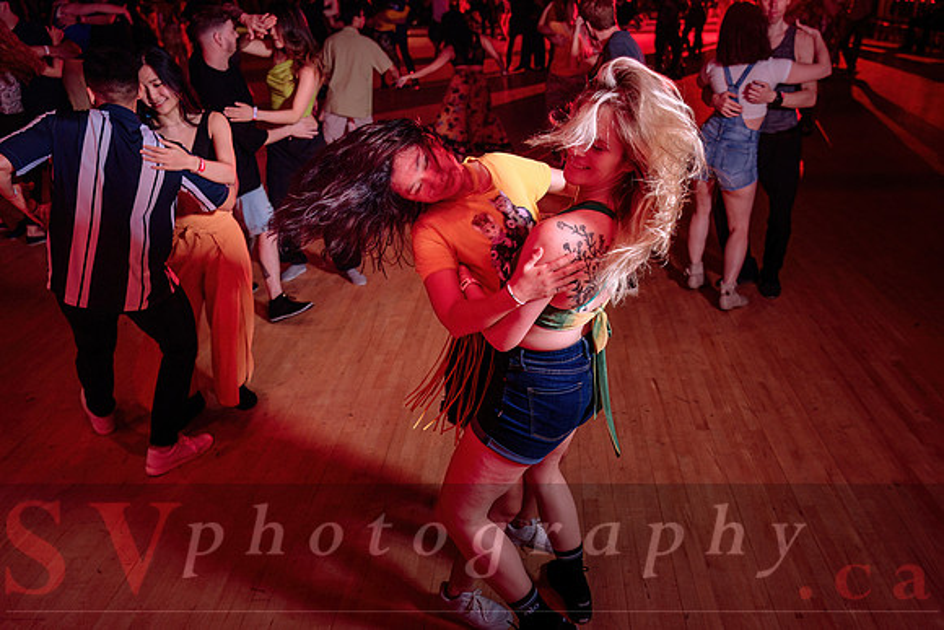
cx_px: 535
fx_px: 803
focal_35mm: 31
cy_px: 315
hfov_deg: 60.6
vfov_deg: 42.8
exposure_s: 1/60
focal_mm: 27
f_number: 3.2
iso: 1000
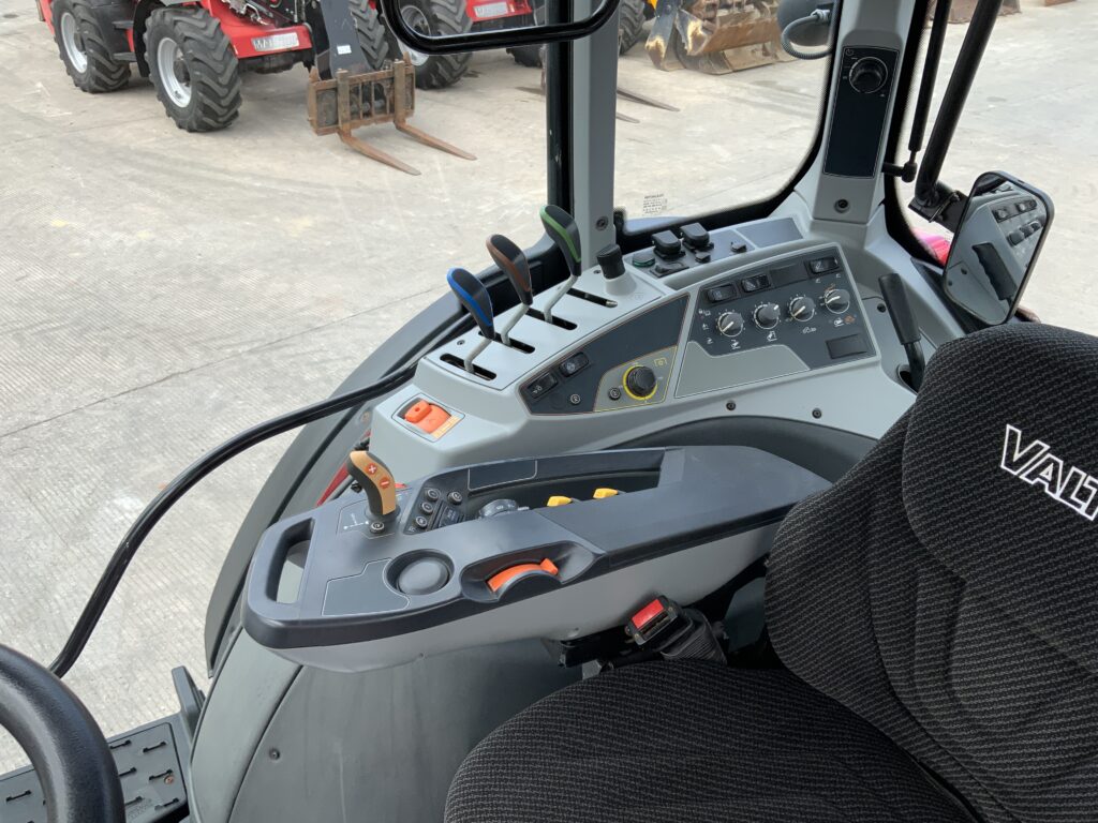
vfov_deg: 48.2
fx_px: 920
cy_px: 412
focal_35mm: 29
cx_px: 549
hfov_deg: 61.7
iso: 16
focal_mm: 3
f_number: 1.8
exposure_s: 1/283
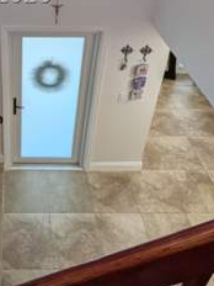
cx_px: 22
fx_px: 272
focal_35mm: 33
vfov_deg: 45.8
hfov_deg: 39.8
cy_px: -6
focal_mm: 2.02
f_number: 1.7
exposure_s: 1/120
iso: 141
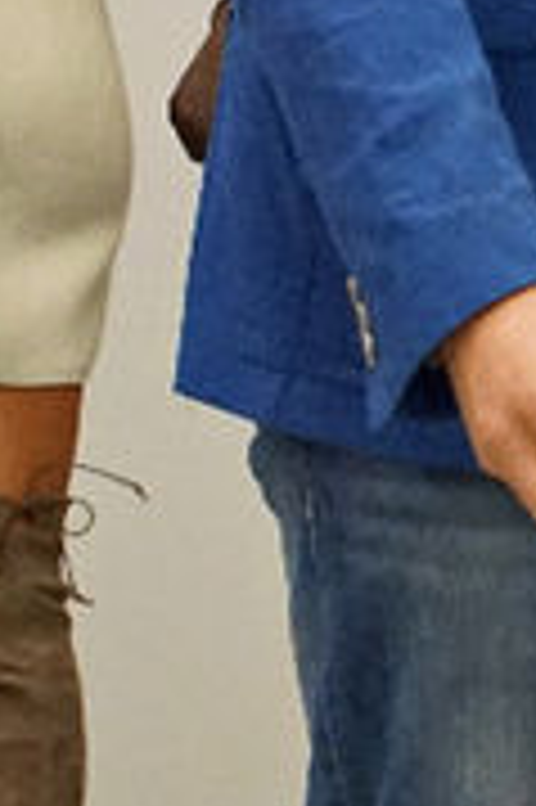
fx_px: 7574
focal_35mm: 339
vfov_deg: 6.1
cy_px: 203
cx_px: 795
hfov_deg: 4.0
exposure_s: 1/125
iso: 3200
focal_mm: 45
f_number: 4.5
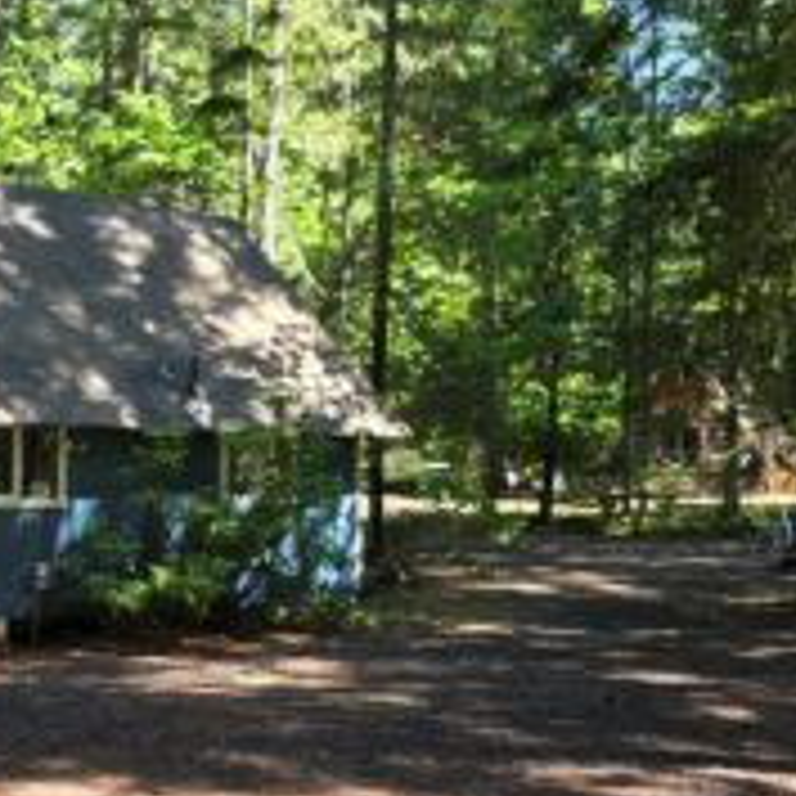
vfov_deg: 36.5
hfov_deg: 34.3
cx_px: 45
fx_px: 1197
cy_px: 508
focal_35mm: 46
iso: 50
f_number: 1.7
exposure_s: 1/180
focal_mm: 6.3
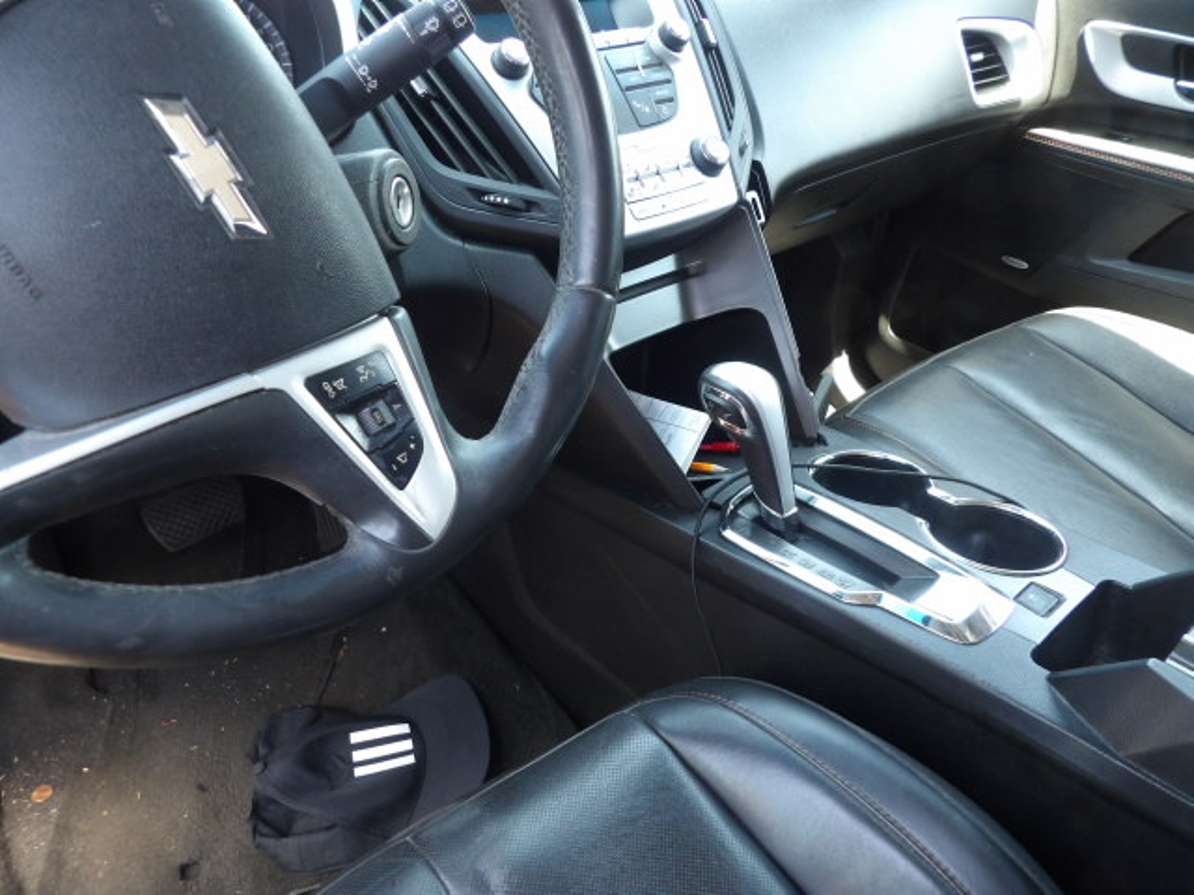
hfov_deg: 71.6
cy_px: 448
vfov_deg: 56.8
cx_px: 597
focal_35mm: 24
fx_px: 828
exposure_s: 1/33
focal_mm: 4.3
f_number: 3.2
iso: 156
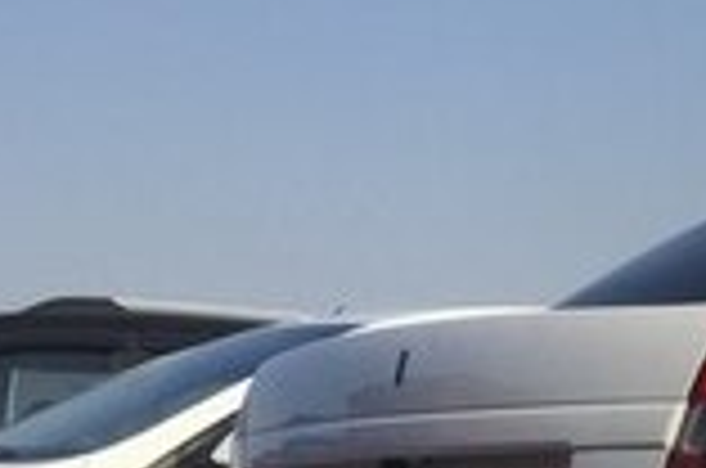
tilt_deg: -7.1
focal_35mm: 127
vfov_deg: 10.2
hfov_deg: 13.9
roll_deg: +0.5
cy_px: 826
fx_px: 2486
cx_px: 1376
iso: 32
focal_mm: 4.15
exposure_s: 1/2639
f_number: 2.2
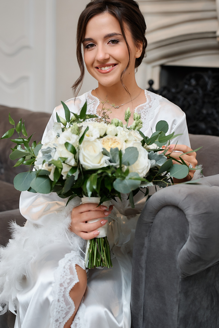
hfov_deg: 21.6
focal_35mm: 63
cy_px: 146
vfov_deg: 31.9
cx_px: 102
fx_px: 575
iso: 640
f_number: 3.2
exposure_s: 1/320
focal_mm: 56
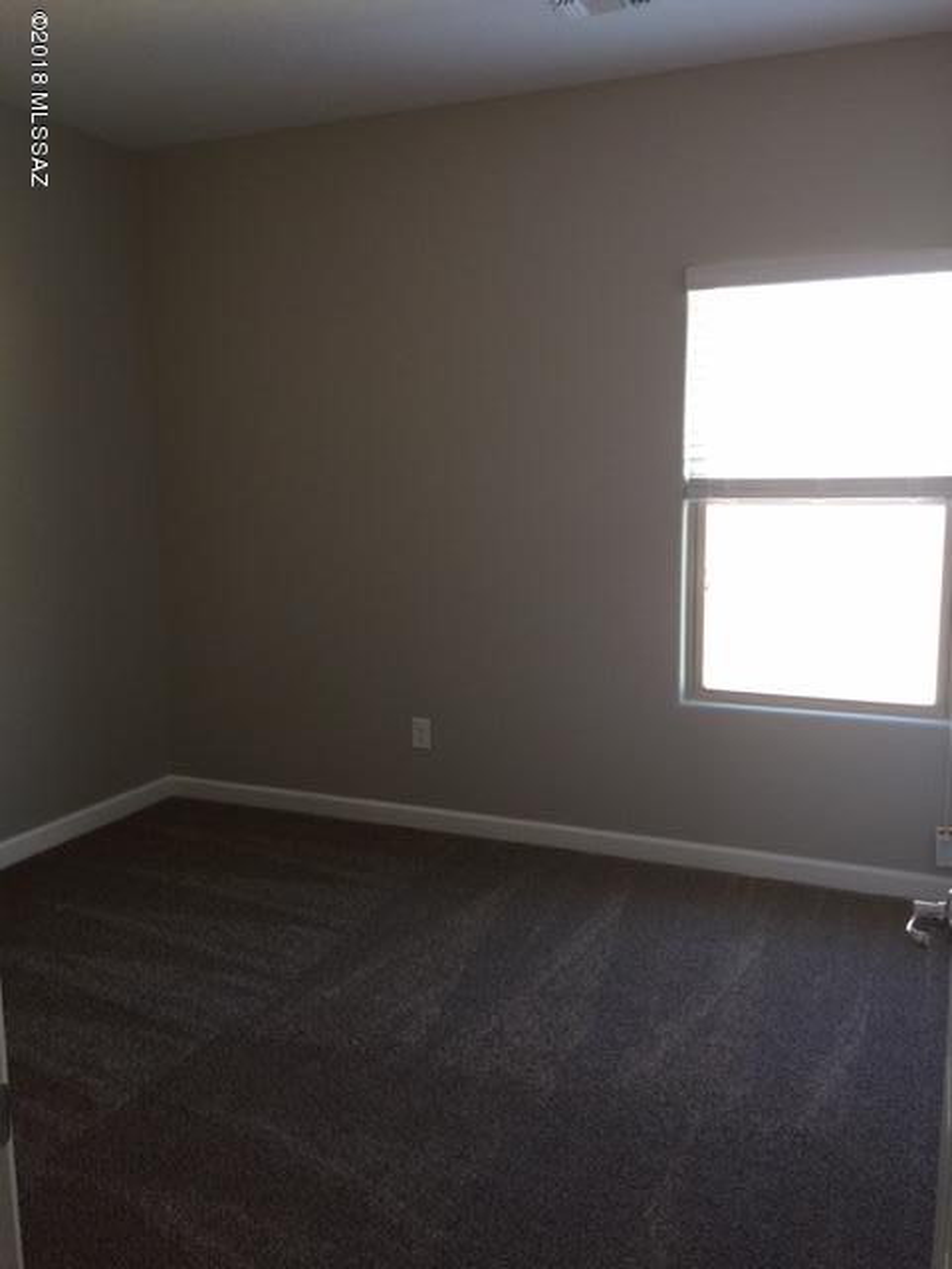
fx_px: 1063
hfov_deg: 48.2
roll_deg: +1.4
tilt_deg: -8.5
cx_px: 476
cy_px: 634
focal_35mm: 29
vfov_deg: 61.7
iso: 50
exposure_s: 1/15
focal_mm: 4.15
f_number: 2.2
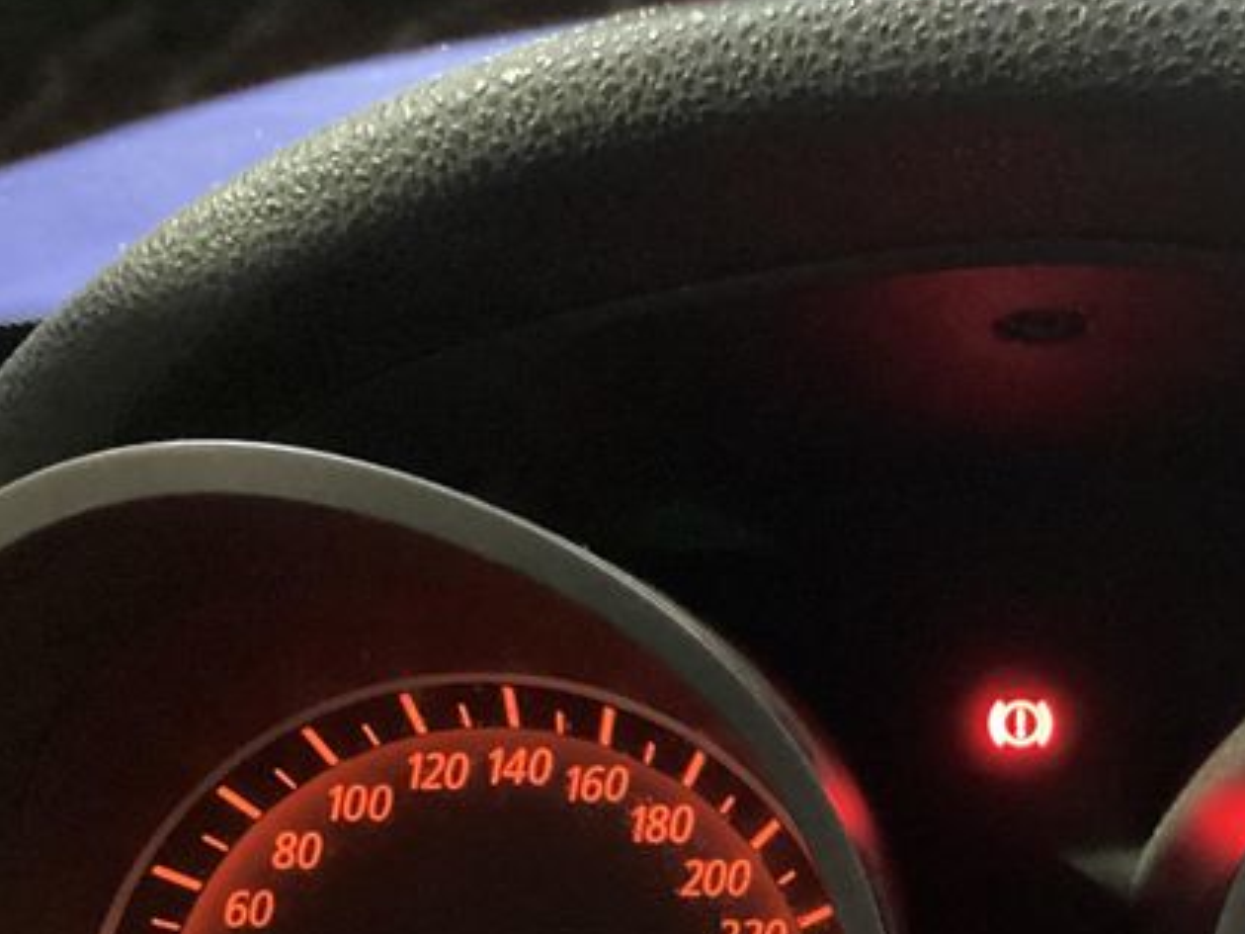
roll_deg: -1.5
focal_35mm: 59
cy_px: 848
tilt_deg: -21.0
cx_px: 940
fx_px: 2122
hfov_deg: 32.1
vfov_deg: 24.1
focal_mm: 3.3
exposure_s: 1/17
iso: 800
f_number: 2.4
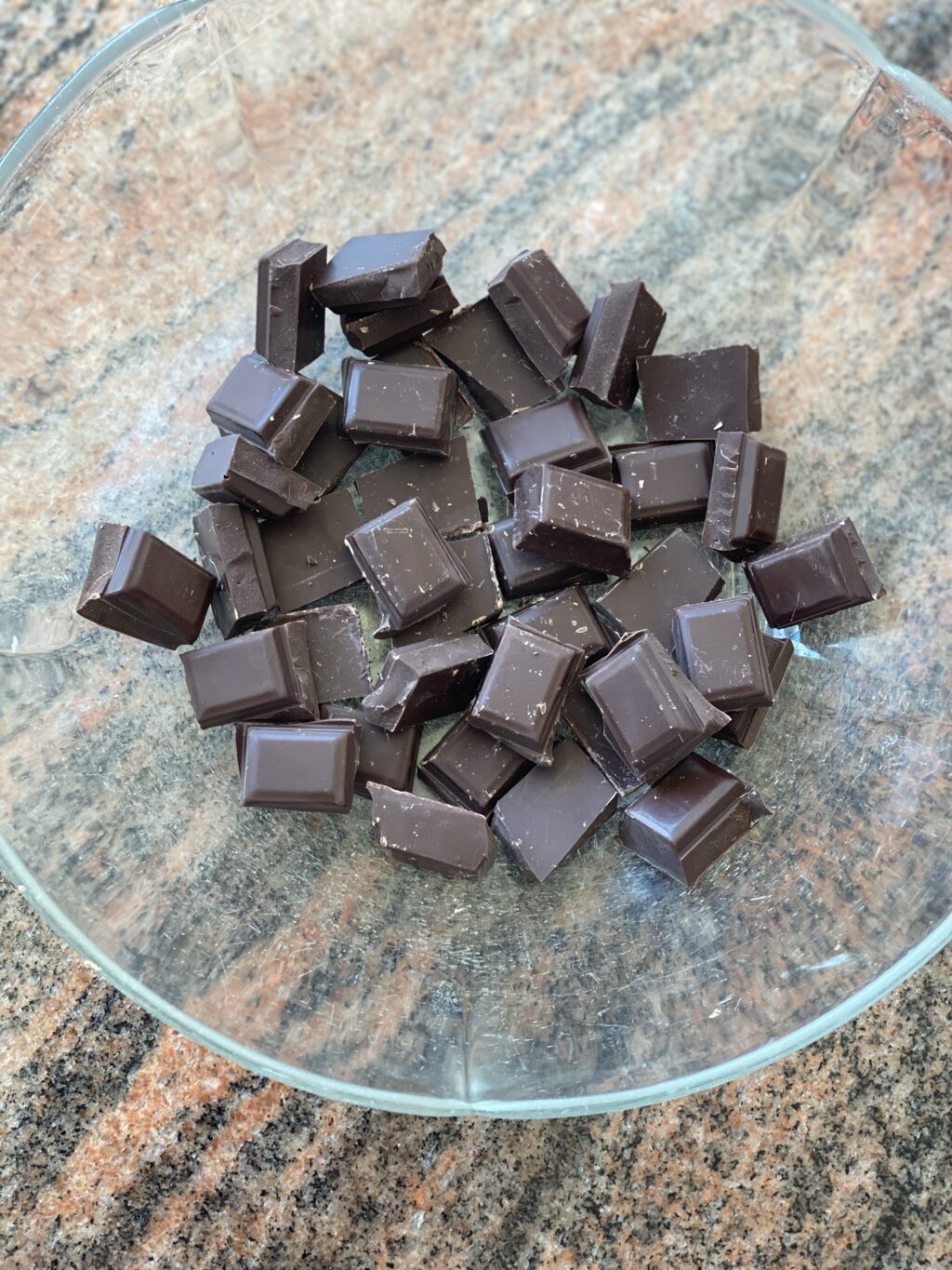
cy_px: 635
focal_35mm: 52
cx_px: 476
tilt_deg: -78.5
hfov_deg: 28.0
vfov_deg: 36.8
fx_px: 1906
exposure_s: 1/122
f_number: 2
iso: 100
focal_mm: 6
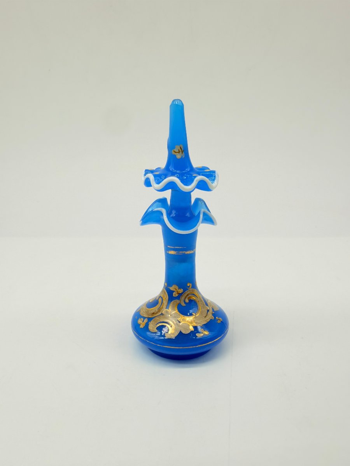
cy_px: 233
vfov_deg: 71.6
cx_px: 175
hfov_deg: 56.8
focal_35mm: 24
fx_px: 324
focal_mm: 2.22
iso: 40
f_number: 2.2
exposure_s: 1/507
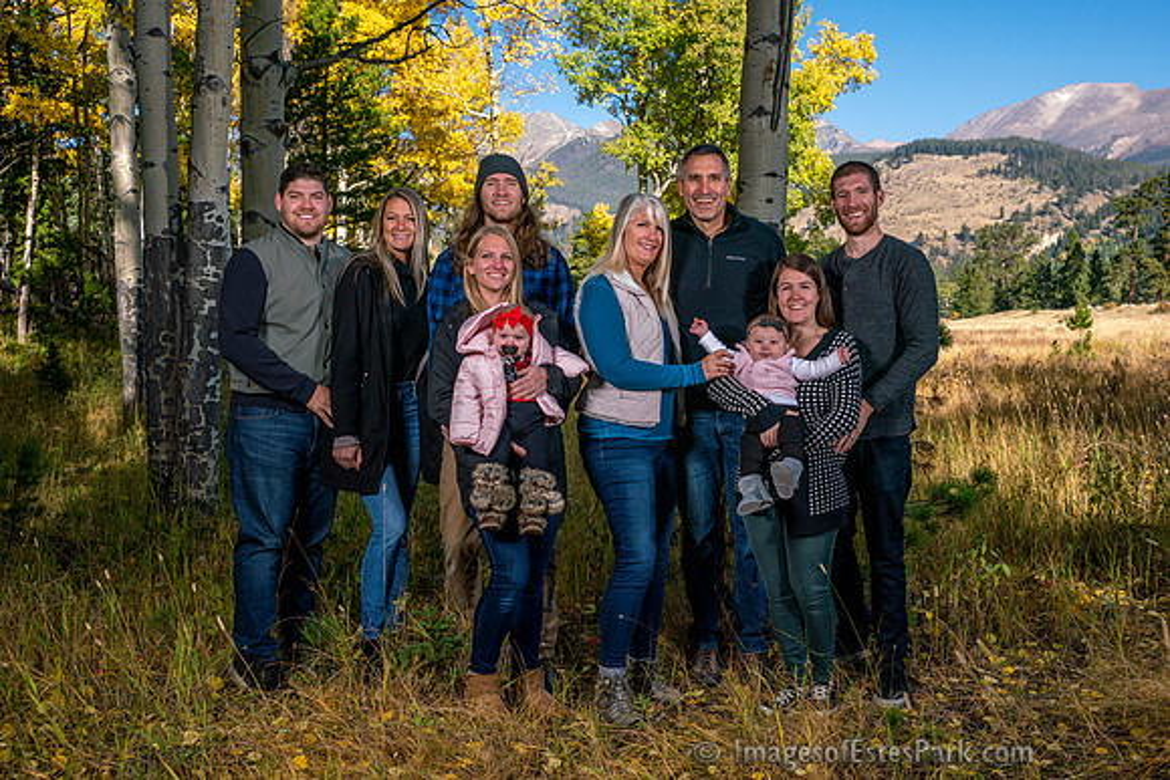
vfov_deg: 37.9
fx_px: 1138
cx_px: 585
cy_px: 390
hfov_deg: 54.4
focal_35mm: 35
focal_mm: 35
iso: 160
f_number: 5
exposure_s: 1/1000
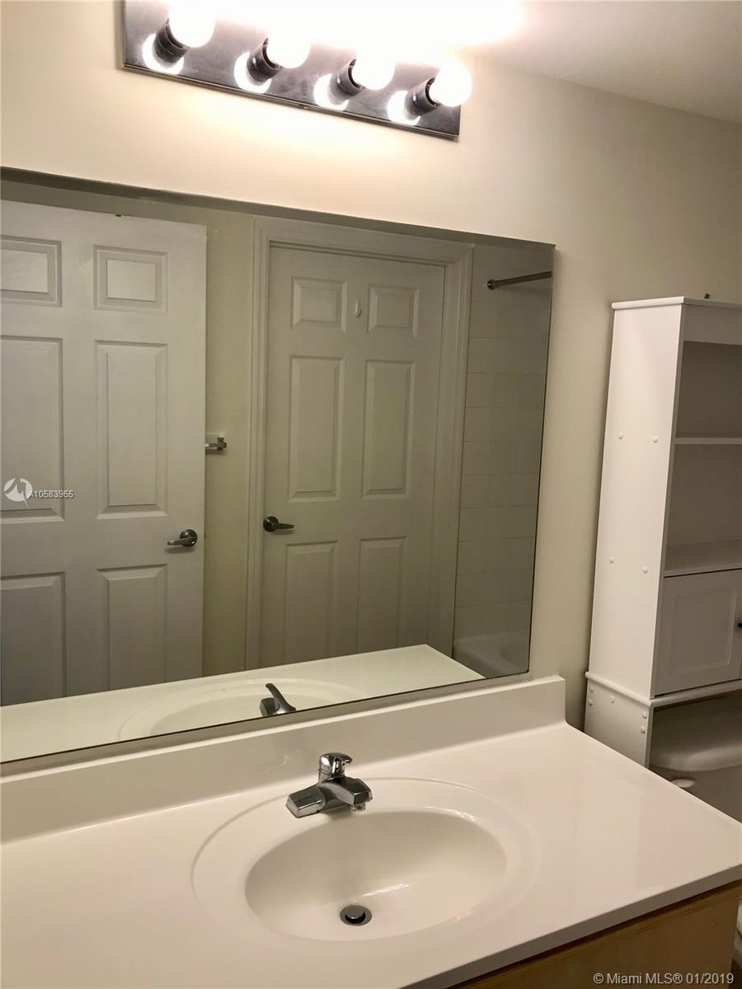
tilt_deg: -7.0
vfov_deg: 63.4
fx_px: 800
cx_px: 371
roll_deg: -2.4
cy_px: 494
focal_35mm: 28
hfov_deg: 49.7
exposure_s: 1/125
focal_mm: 3.99
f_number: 1.8
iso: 20
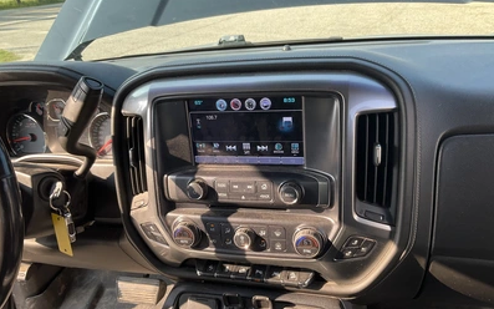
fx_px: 417
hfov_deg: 61.2
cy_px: 169
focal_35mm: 31
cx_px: 246
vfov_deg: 40.5
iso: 20
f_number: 1.8
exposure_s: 1/122
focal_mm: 3
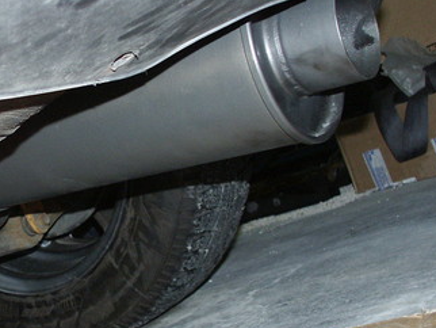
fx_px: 908
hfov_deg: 26.1
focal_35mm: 72
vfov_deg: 20.4
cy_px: 198
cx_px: 42
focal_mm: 7.59
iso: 200
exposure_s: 1/45
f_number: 2.8
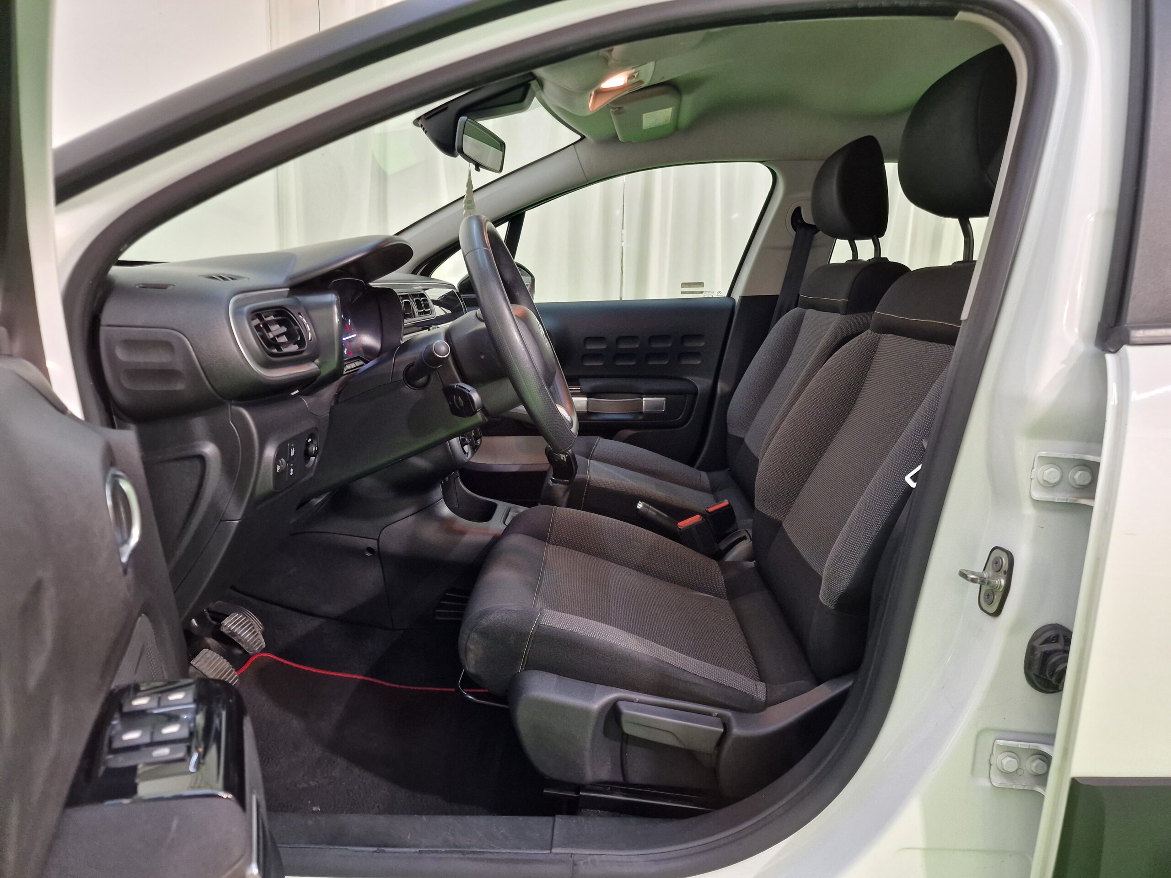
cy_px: 439
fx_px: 778
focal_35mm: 23
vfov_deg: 58.9
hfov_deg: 73.9
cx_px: 586
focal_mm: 6.4
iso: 250
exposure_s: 1/50
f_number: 1.8
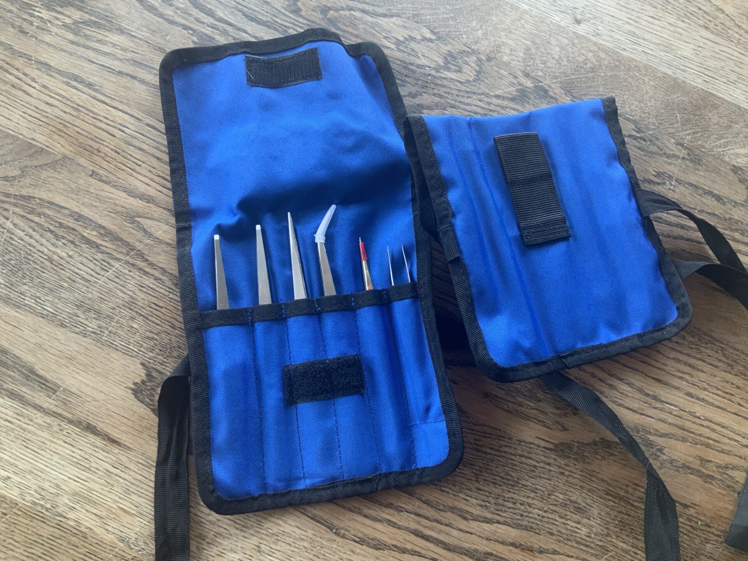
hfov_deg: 61.7
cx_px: 374
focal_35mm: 29
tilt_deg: -74.9
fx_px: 627
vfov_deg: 48.2
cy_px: 280
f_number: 1.8
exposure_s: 1/50
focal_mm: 3
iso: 80
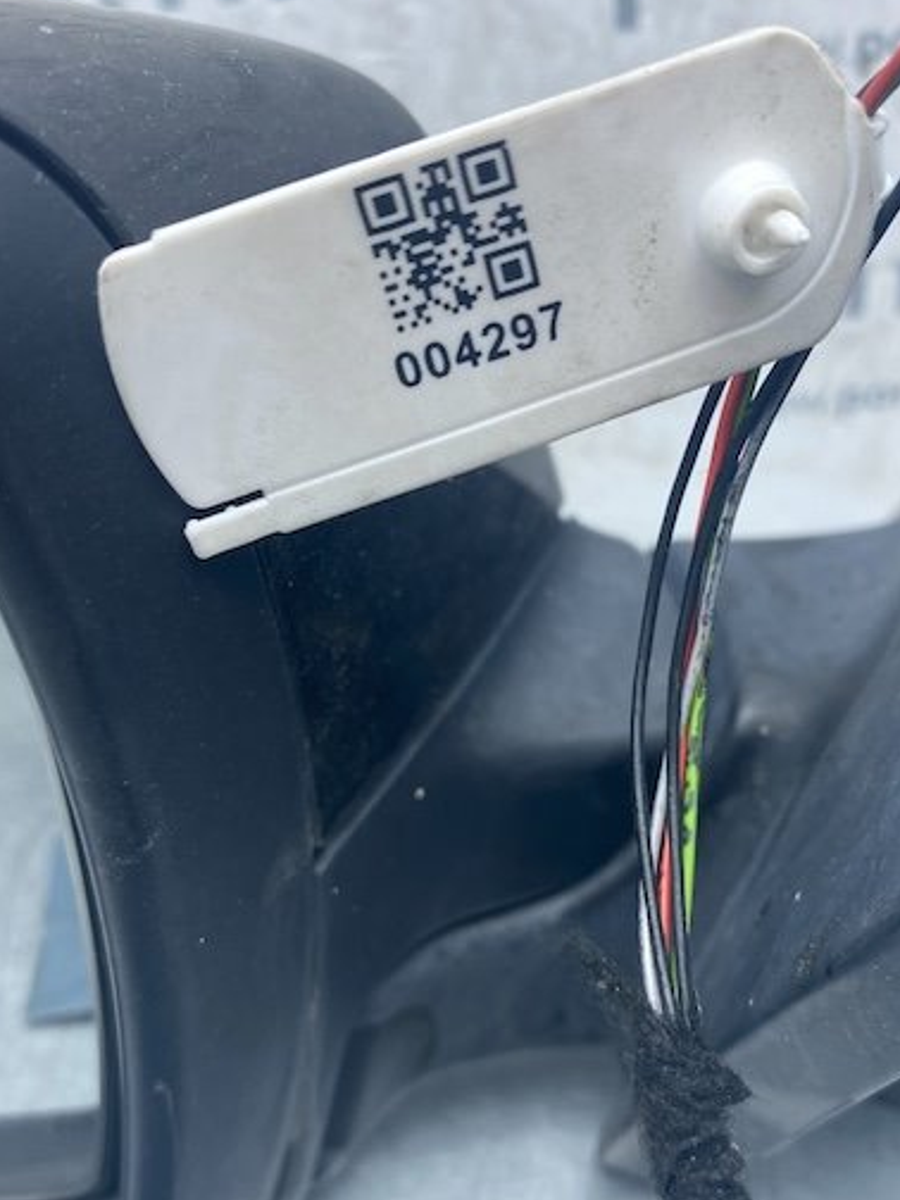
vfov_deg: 55.3
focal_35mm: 33
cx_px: 524
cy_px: 648
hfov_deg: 42.8
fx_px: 1144
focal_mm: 4.25
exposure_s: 1/231
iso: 32
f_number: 1.8
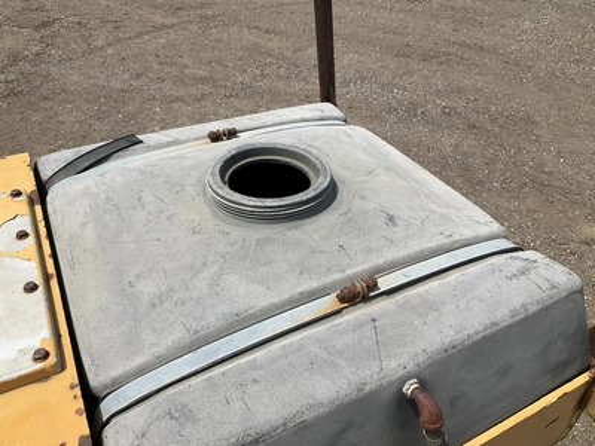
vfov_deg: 48.2
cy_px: 223
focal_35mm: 29
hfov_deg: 61.7
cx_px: 298
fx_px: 498
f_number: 1.8
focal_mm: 3
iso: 25
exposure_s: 1/2141
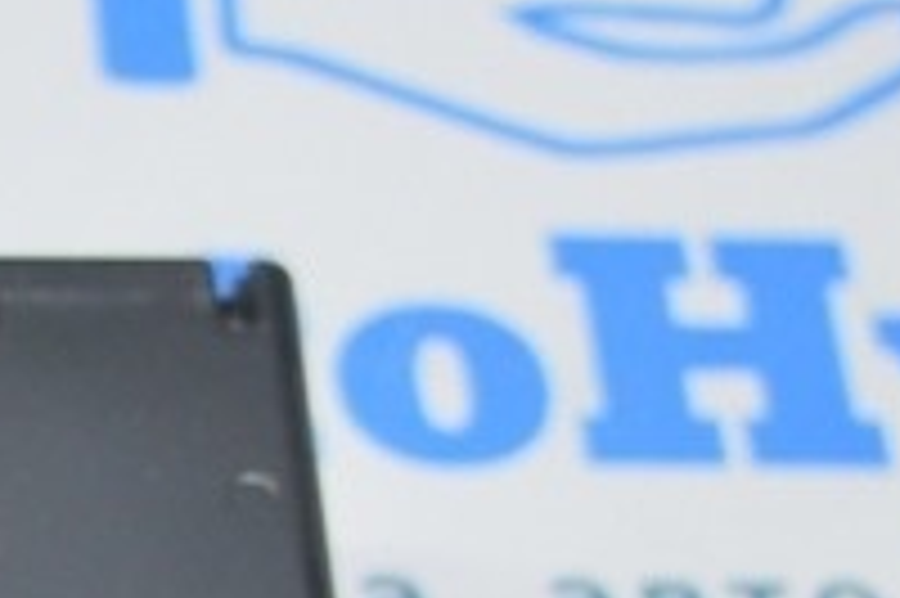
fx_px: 5185
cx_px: -544
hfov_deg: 9.6
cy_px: 1095
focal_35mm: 208
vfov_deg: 6.5
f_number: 4
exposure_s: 1/50
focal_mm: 27
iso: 400
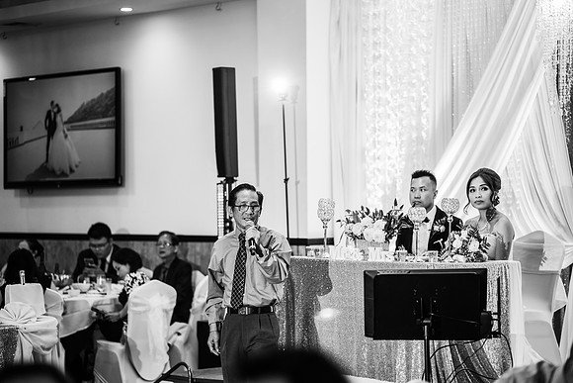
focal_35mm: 91
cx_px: 306
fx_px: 1444
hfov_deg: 22.4
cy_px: 204
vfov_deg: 15.1
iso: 640
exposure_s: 1/200
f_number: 2
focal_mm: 85
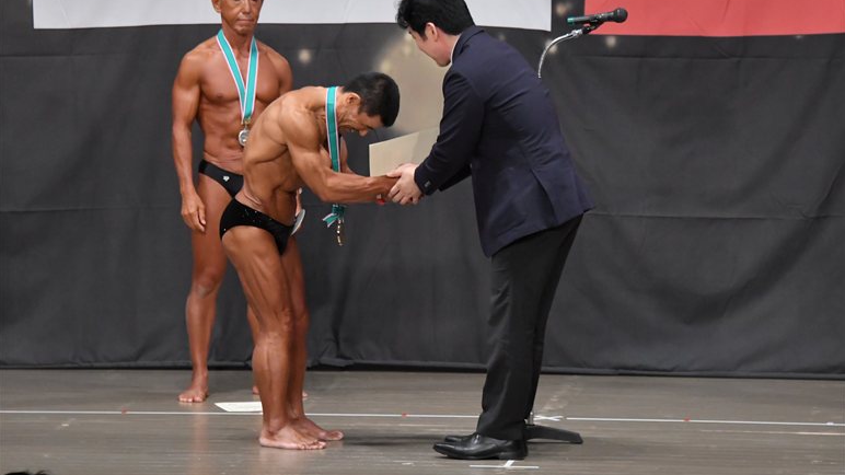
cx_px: 423
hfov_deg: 9.5
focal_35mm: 228
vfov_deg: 5.3
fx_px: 5108
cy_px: 213
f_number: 5.6
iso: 5000
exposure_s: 1/400
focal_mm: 145
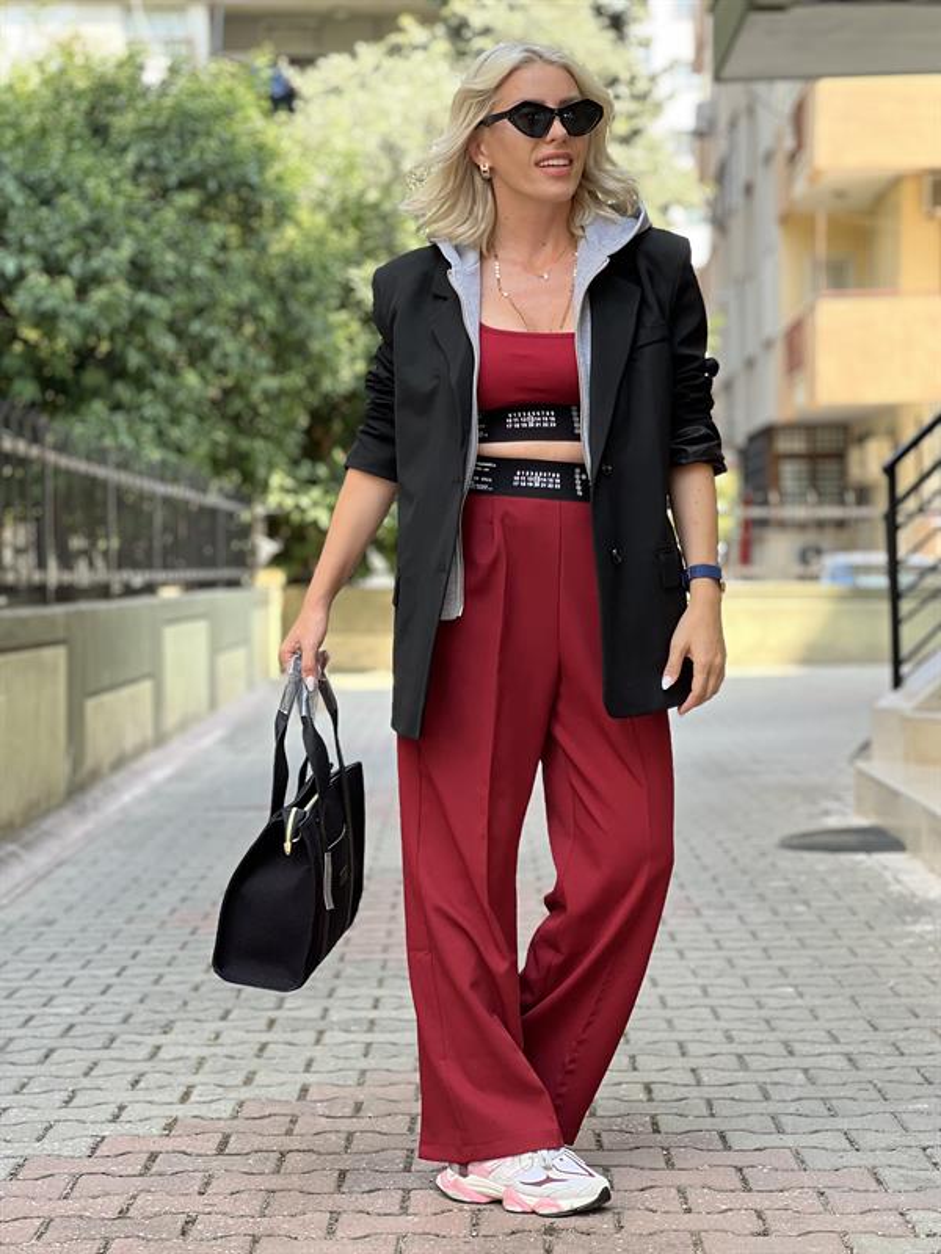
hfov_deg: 19.1
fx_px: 2791
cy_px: 627
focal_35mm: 77
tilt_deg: +0.4
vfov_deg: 25.3
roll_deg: -0.5
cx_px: 470
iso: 64
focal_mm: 9
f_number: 2.8
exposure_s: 1/121
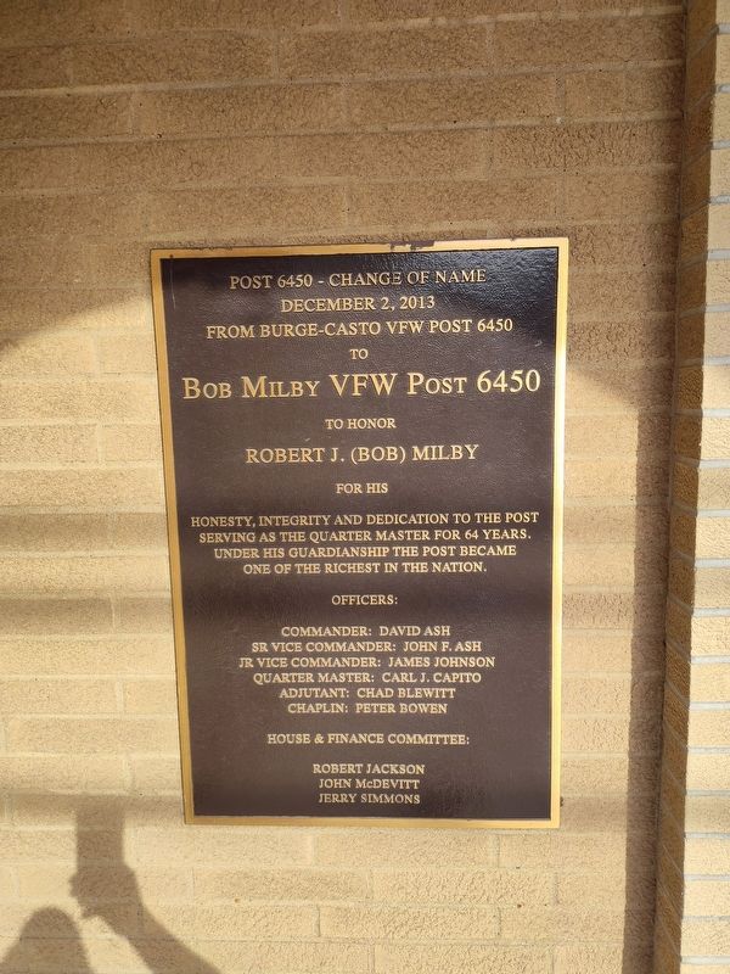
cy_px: 487
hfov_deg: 58.9
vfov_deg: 73.9
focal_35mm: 23
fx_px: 647
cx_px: 365
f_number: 1.8
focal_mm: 5.56
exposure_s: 1/764
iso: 100
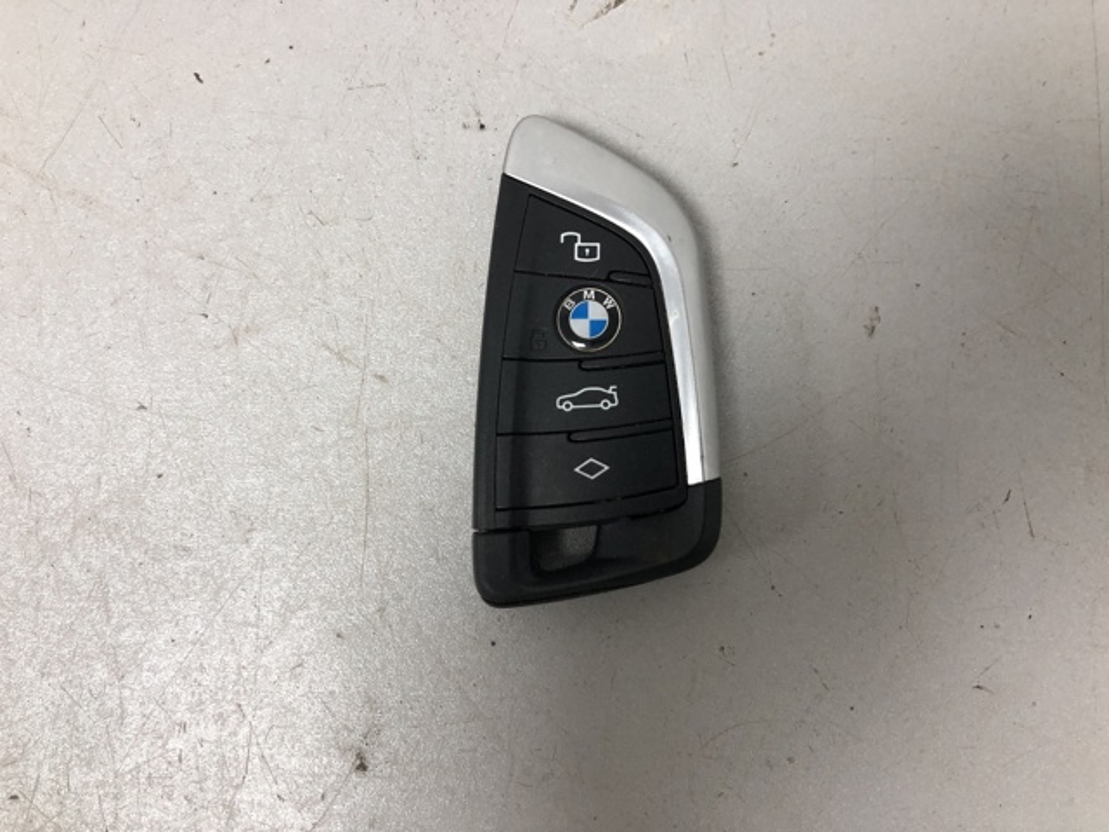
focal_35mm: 28
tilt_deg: -83.1
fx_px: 897
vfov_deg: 49.7
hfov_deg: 63.4
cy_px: 416
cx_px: 554
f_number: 1.8
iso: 40
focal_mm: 4
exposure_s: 1/33
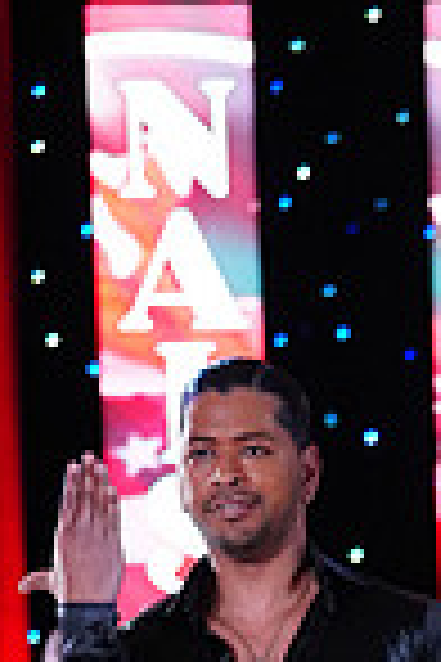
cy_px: 1072
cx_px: 767
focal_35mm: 285
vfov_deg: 7.1
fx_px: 5236
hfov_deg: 4.8
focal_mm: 72
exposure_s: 1/320
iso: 2500
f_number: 2.8
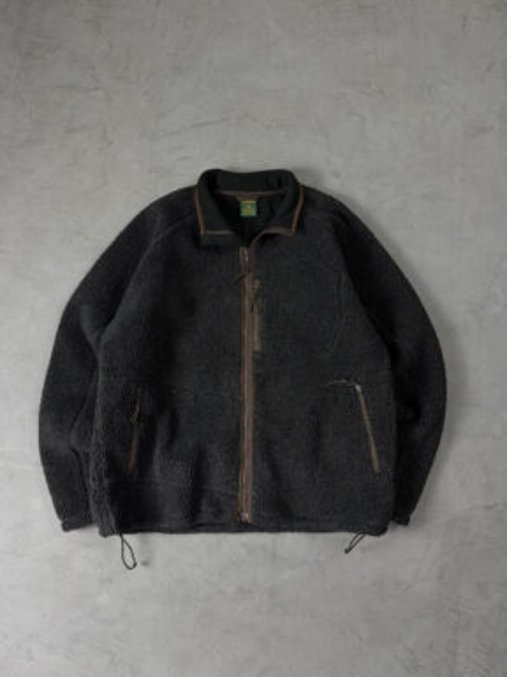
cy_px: 342
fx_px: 488
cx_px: 246
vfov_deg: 69.4
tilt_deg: -82.4
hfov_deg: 54.9
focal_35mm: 25
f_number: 1.78
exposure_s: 1/60
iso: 125
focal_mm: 6.76
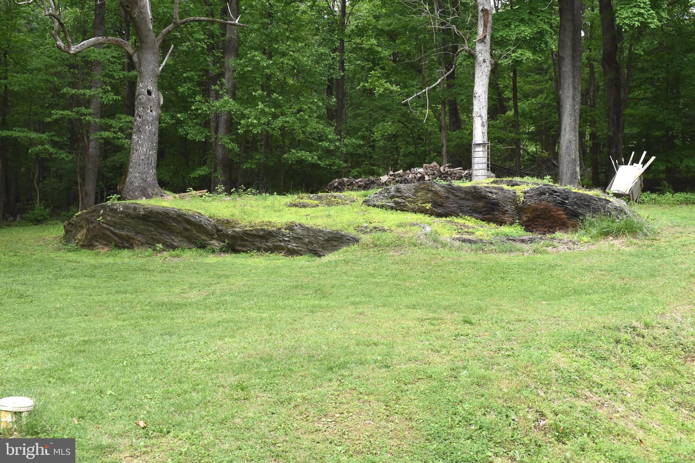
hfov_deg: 45.0
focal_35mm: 44
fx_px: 840
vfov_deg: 30.8
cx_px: 348
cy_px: 232
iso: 400
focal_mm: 29
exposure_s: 1/250
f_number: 8
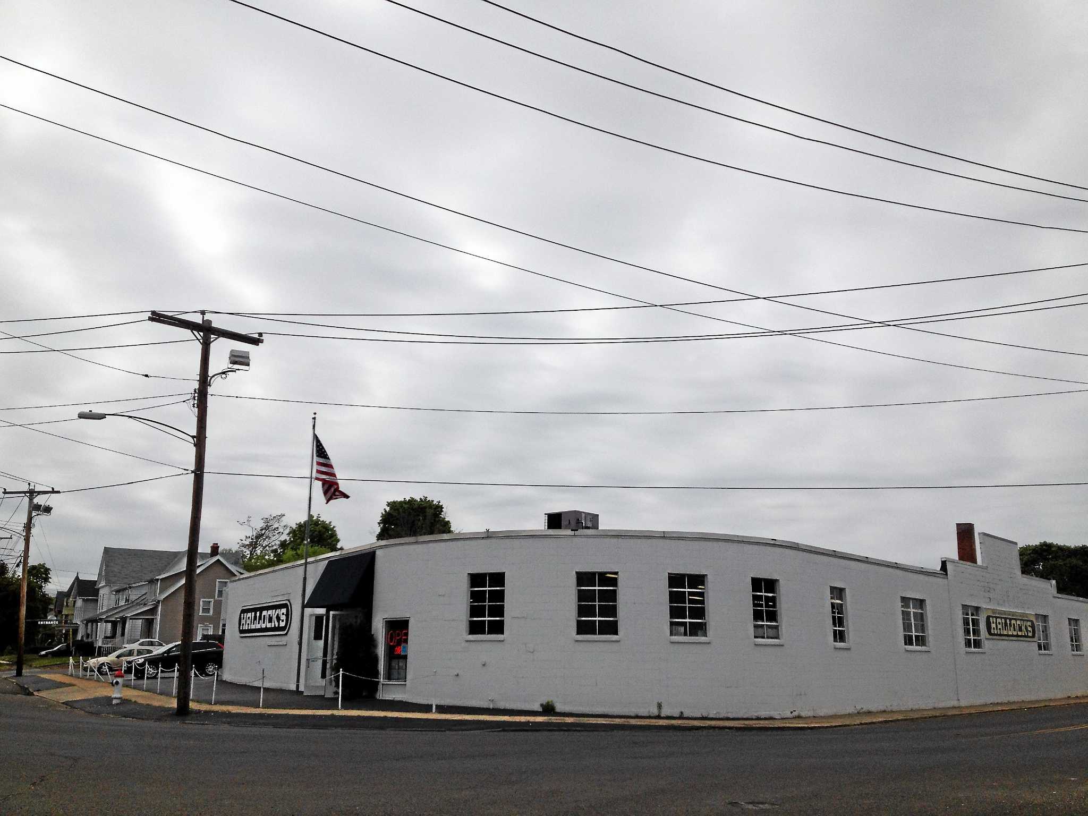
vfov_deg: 40.7
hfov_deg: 52.6
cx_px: 544
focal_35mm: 35
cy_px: 408
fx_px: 1100
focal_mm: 4.28
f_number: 2.4
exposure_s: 1/5025
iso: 50
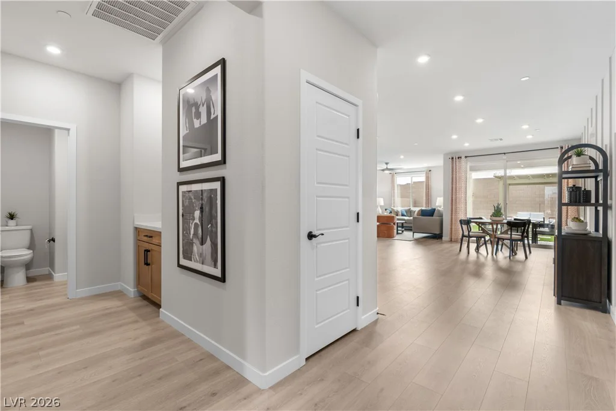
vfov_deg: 73.8
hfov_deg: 96.7
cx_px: 308
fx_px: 274
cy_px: 206
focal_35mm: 16
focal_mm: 16
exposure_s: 1/3
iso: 200
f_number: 8
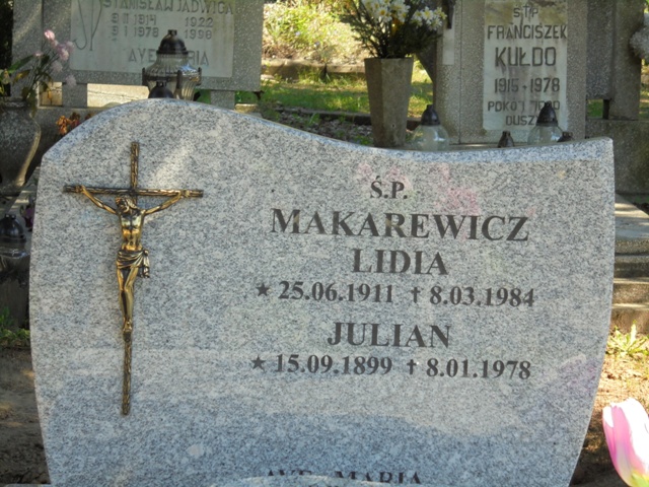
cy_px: 244
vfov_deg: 15.7
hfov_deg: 20.9
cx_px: 324
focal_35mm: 94
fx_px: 1762
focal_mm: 16.9
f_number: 4.7
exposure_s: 1/125
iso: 100
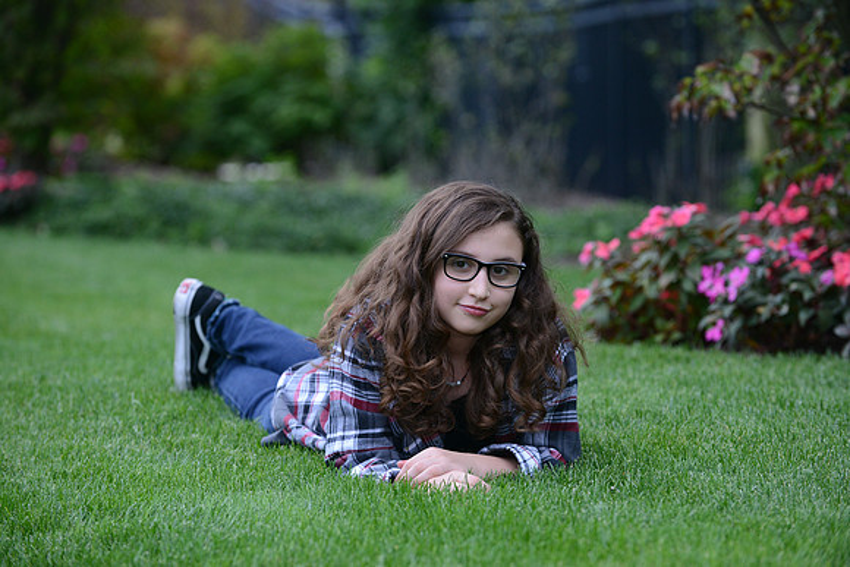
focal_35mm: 150
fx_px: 3542
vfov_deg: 9.2
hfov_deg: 13.7
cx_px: 425
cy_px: 284
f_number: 5.6
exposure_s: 1/100
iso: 1250
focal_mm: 150
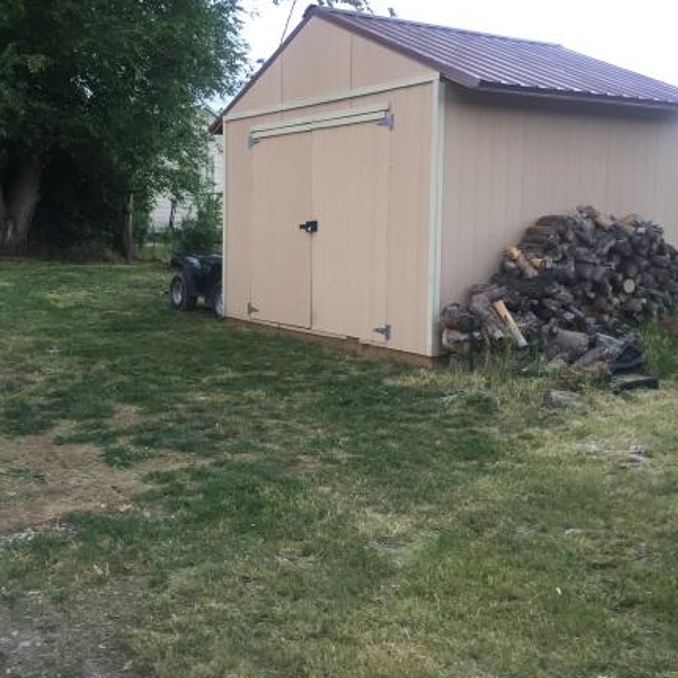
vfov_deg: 43.8
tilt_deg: -7.2
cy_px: 309
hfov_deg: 43.5
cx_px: 250
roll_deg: -0.6
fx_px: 842
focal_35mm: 38
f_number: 2.2
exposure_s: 1/40
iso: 32
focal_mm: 4.15
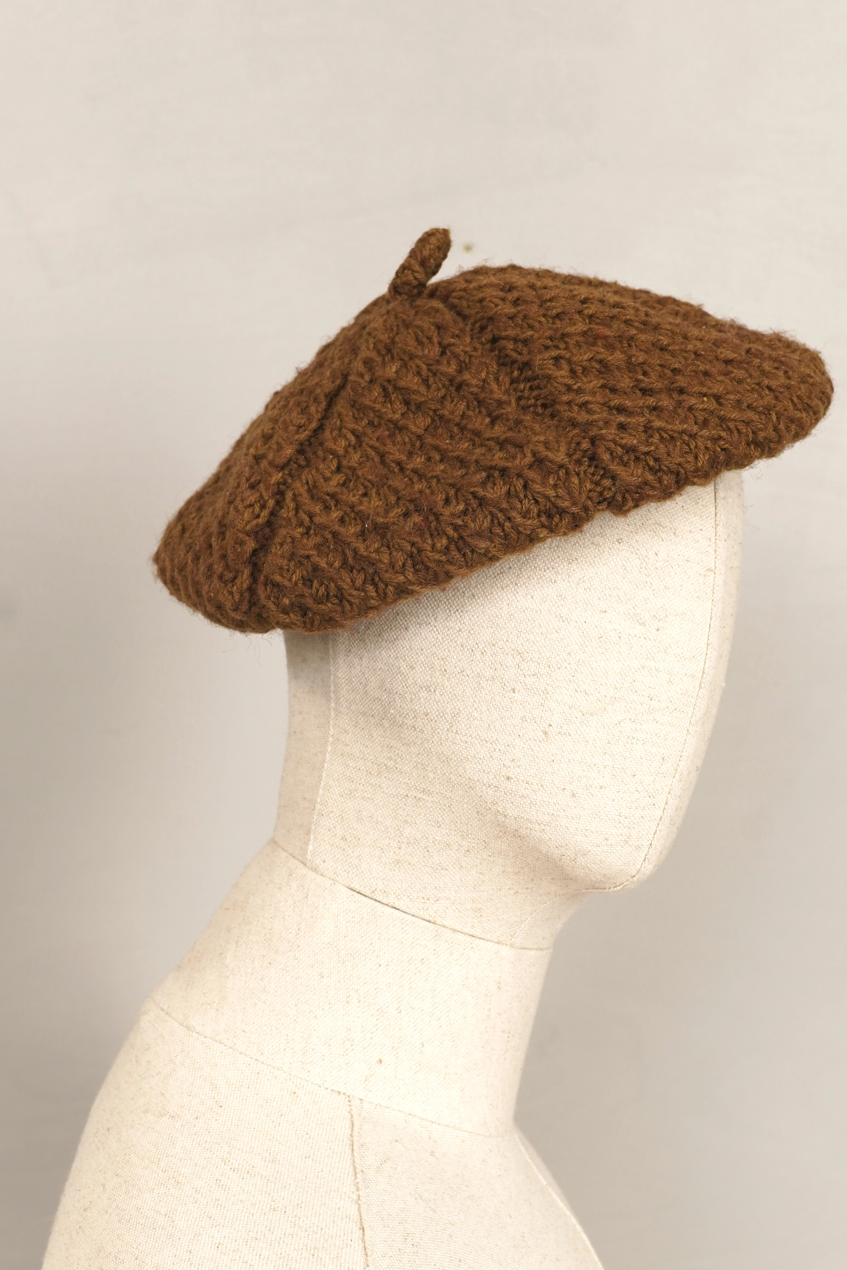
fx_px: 1870
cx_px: 439
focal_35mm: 53
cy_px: 684
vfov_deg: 37.5
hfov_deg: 25.5
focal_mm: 32
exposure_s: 1/25
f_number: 6.3
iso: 250
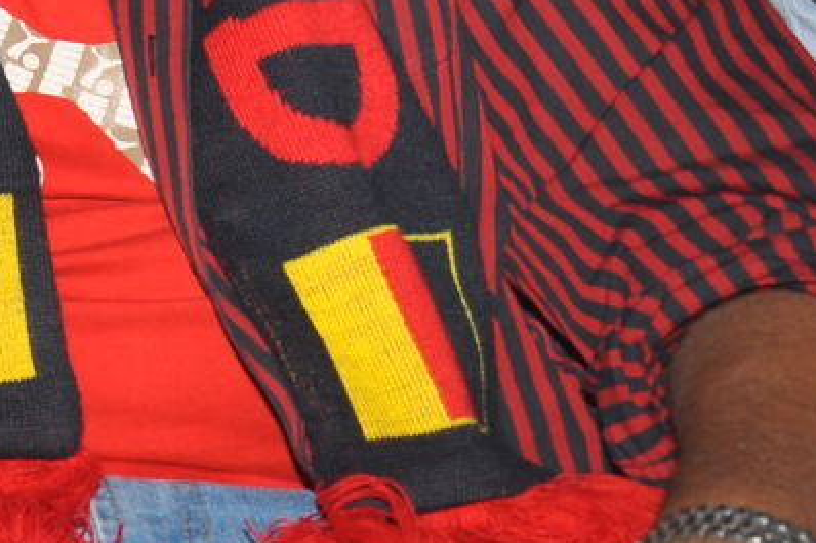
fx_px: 5460
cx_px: -795
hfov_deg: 8.2
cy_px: -409
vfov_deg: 5.6
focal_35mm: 241
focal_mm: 40
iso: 320
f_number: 7.1
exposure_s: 1/125
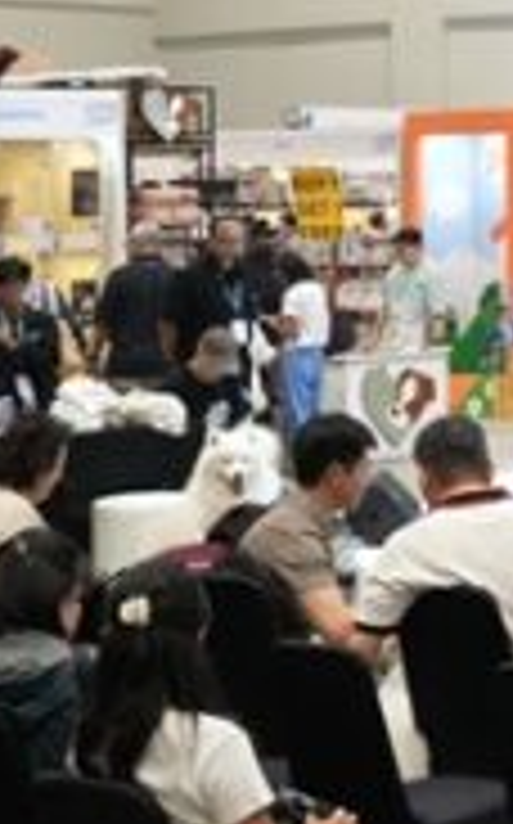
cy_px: 68
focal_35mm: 119
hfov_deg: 10.2
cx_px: 1017
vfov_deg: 17.3
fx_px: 2667
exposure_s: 1/160
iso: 3200
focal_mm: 30.5
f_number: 4.5
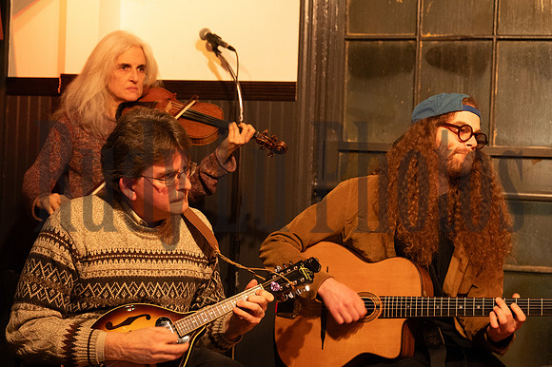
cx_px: 276
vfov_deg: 19.4
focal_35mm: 70
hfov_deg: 28.9
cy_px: 184
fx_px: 1073
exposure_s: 1/80
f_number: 4
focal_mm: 70
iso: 8000
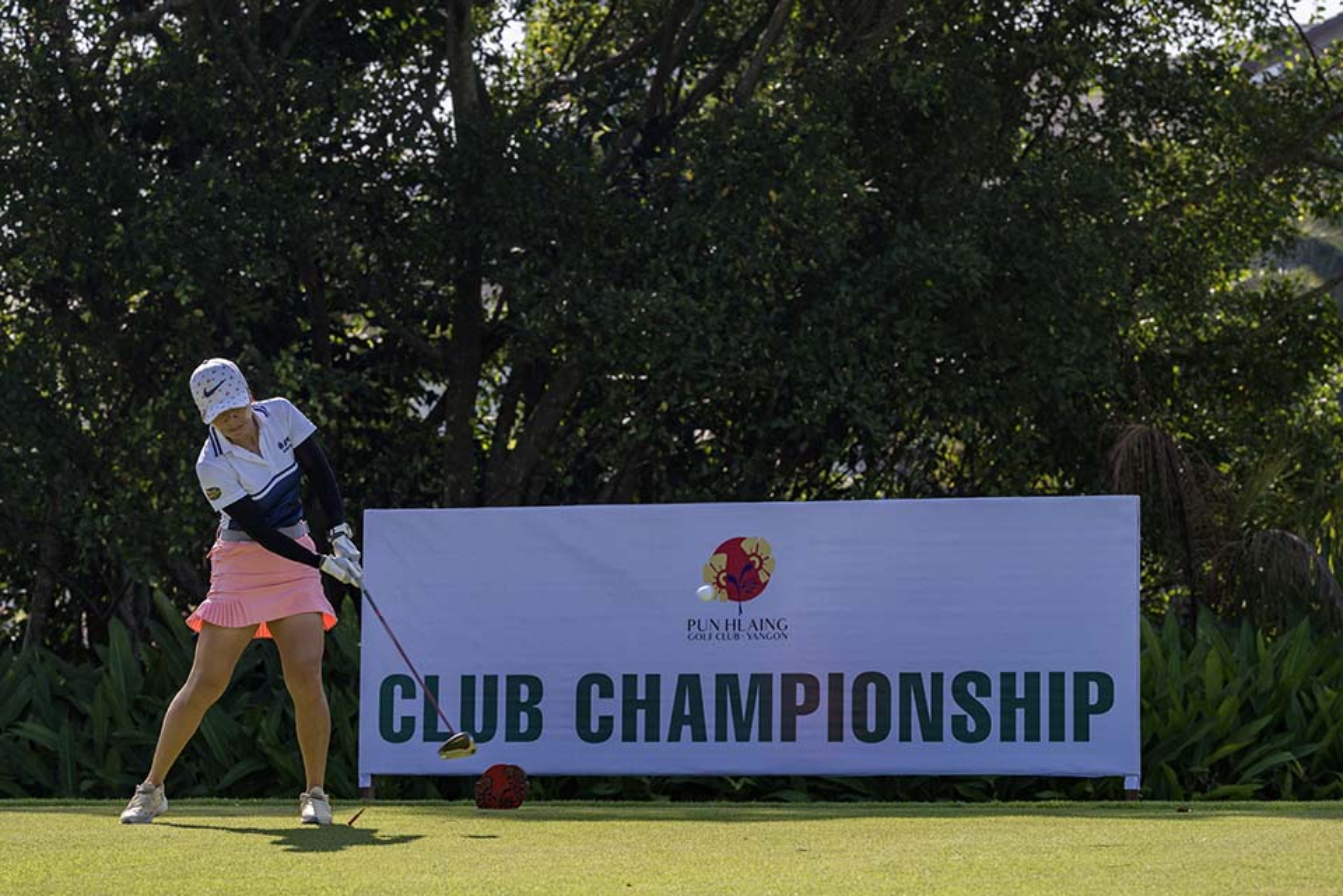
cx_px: 672
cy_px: 448
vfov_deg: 13.3
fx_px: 3842
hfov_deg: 19.8
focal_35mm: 103
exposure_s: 1/2000
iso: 560
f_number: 5
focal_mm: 103
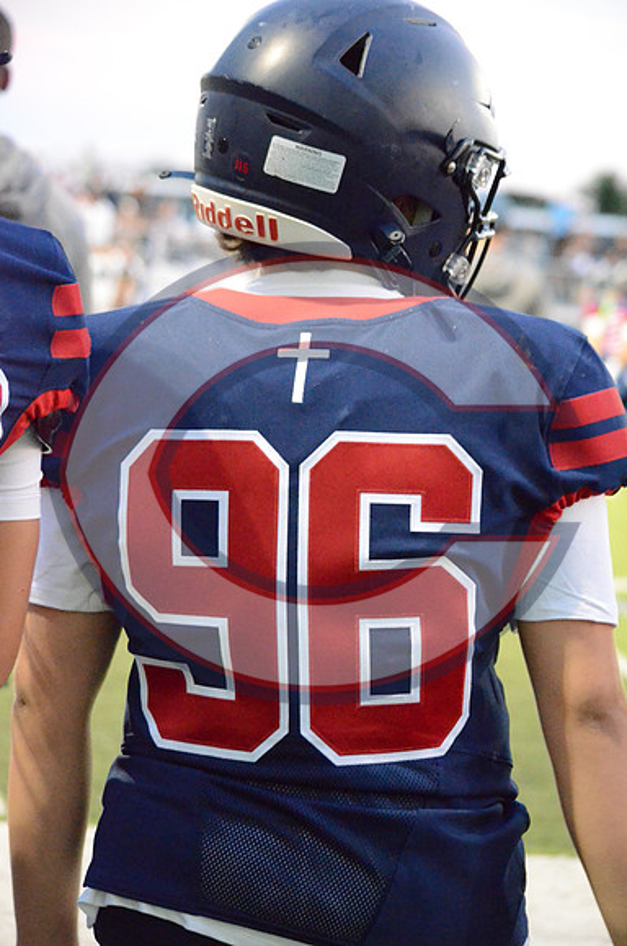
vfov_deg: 17.5
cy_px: 473
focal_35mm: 117
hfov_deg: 11.7
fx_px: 3071
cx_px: 314
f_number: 4.5
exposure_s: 1/125
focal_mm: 78
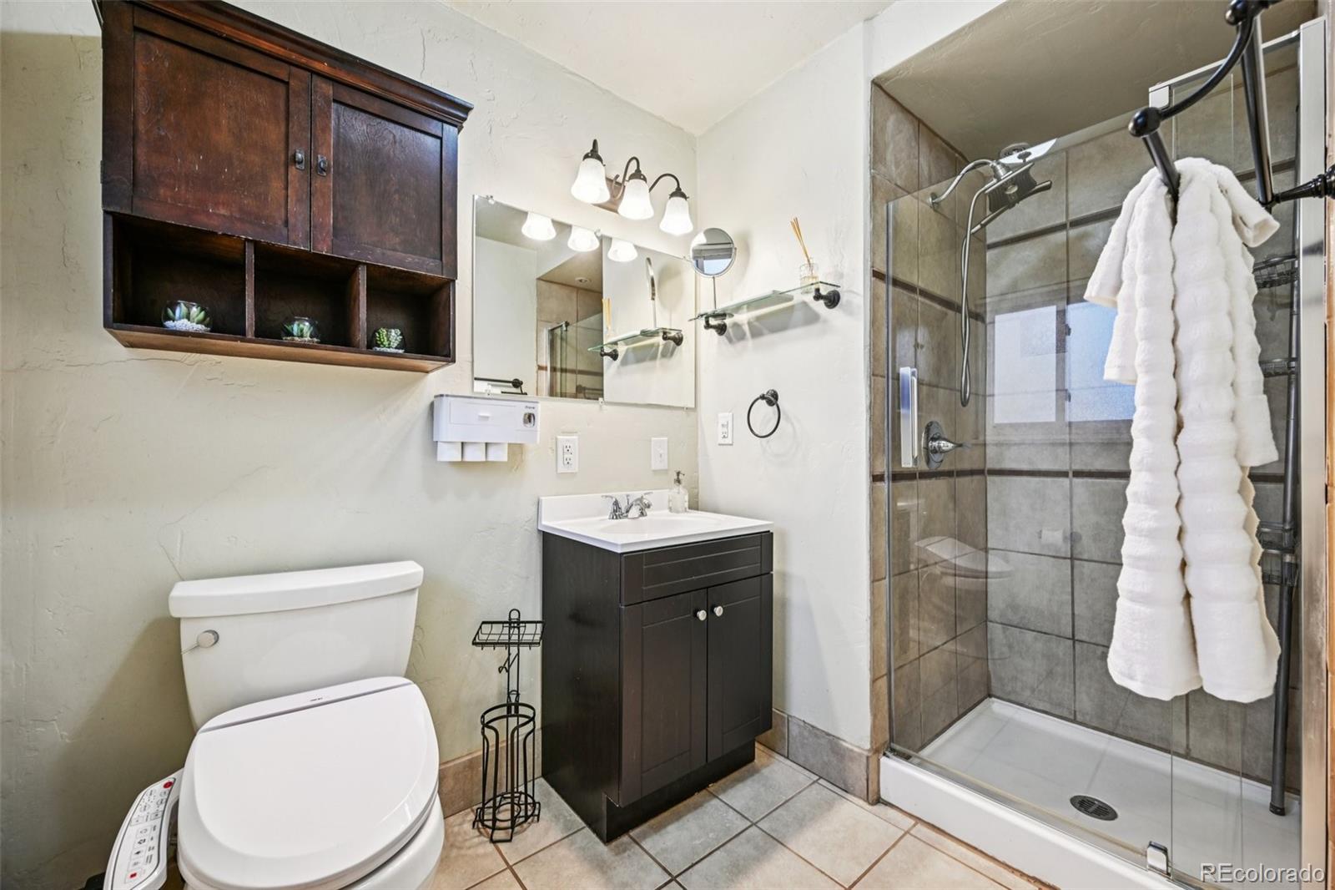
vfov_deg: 81.2
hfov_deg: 104.3
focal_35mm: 14
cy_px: 445
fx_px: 519
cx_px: 668
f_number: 8
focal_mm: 14
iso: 125
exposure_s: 1/15
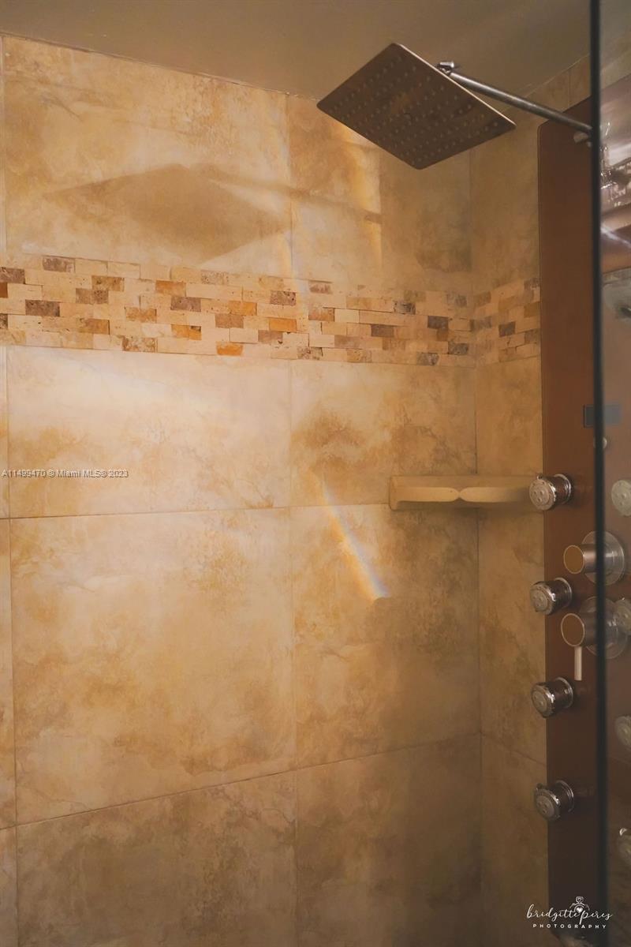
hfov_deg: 45.0
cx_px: 316
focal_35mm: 29
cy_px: 474
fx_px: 762
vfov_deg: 63.7
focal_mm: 29
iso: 10000
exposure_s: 1/160
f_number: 3.5
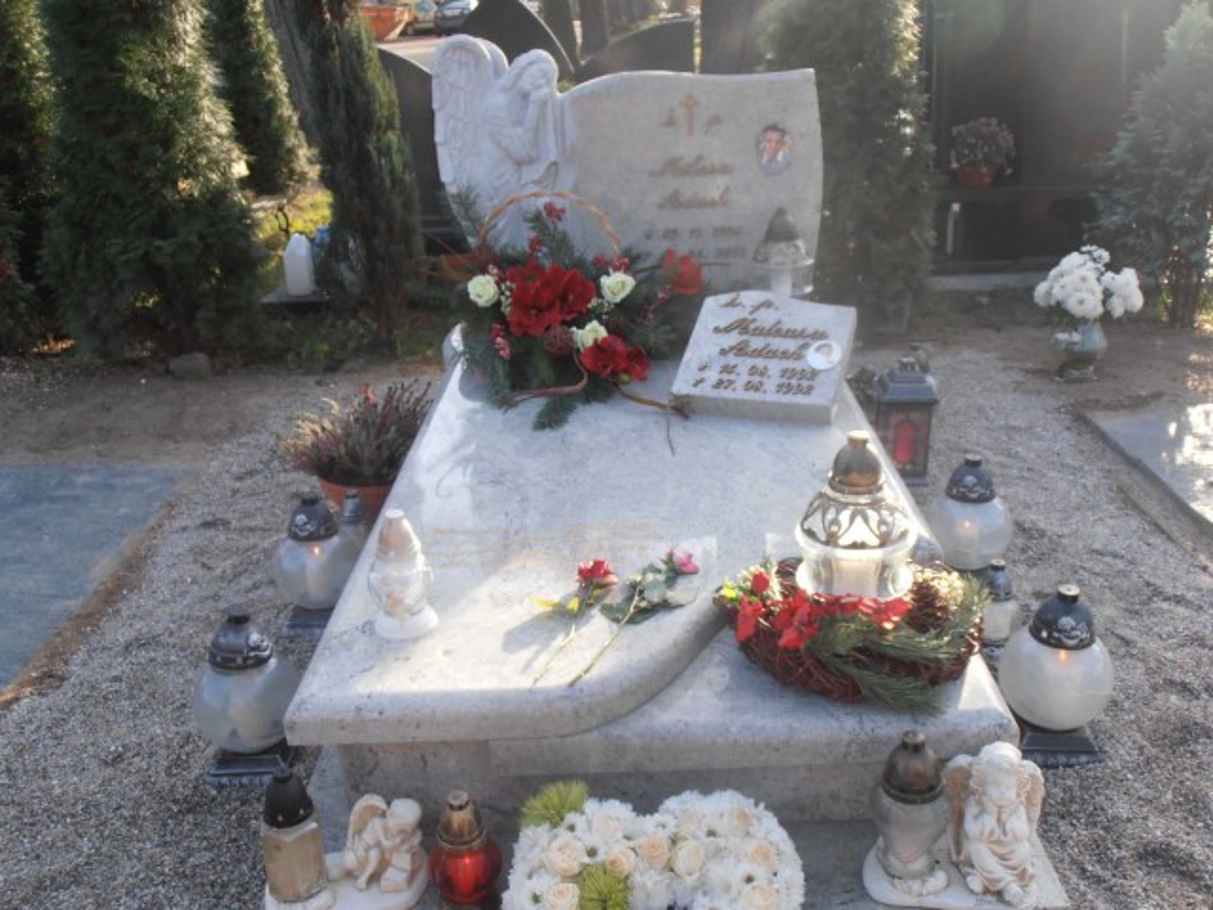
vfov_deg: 38.7
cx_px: 606
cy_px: 455
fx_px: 1297
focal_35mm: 37
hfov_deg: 50.1
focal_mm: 6.61
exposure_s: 1/100
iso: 80
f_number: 3.9
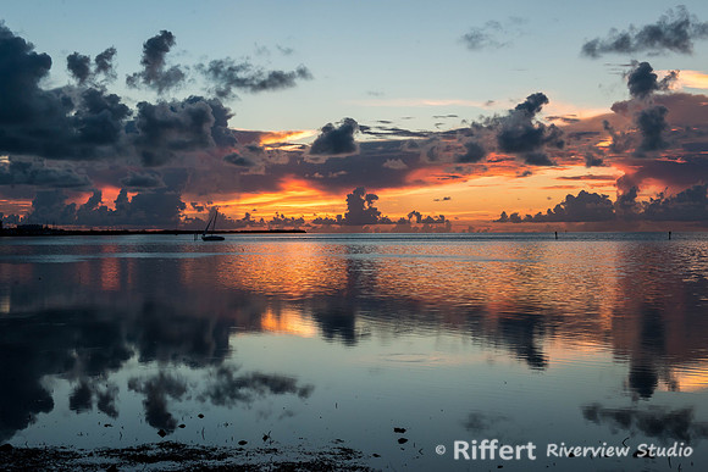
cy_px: 236
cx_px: 354
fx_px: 961
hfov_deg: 40.5
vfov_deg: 27.6
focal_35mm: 49
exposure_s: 1/80
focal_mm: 48
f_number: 11
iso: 800
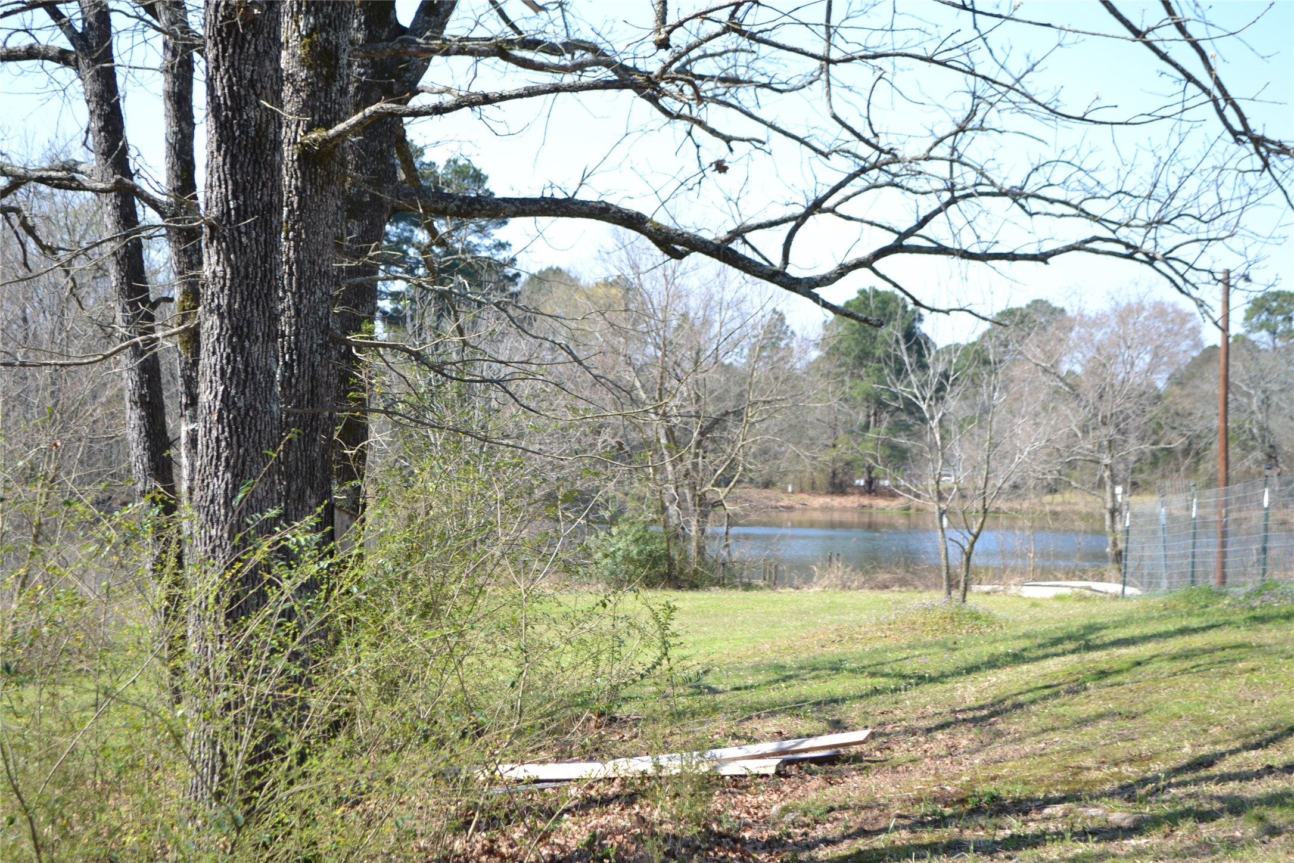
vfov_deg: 22.6
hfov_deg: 33.4
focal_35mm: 60
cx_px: 647
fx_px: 2156
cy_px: 432
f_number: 6.3
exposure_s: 1/160
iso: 100
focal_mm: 40
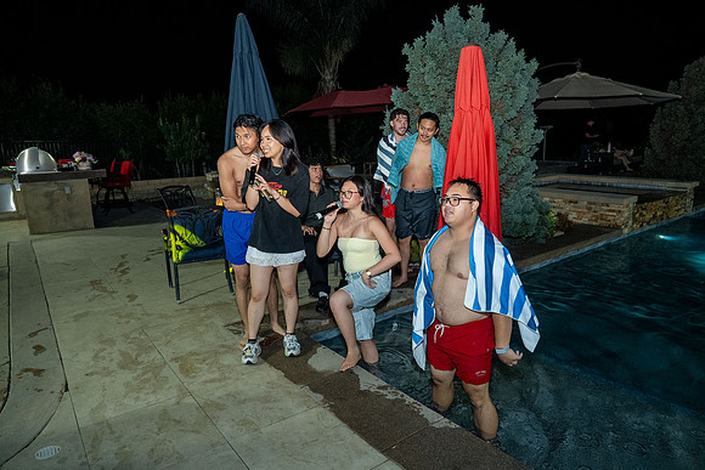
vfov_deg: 53.2
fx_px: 470
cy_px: 235
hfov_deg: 73.7
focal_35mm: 24
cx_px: 352
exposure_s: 1/100
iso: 1600
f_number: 3.2
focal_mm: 24
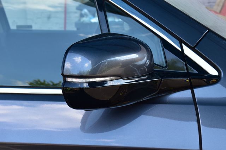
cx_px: 113
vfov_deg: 16.5
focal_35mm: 82
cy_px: 75
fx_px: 518
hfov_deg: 24.6
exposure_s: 1/125
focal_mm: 55
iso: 400
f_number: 9
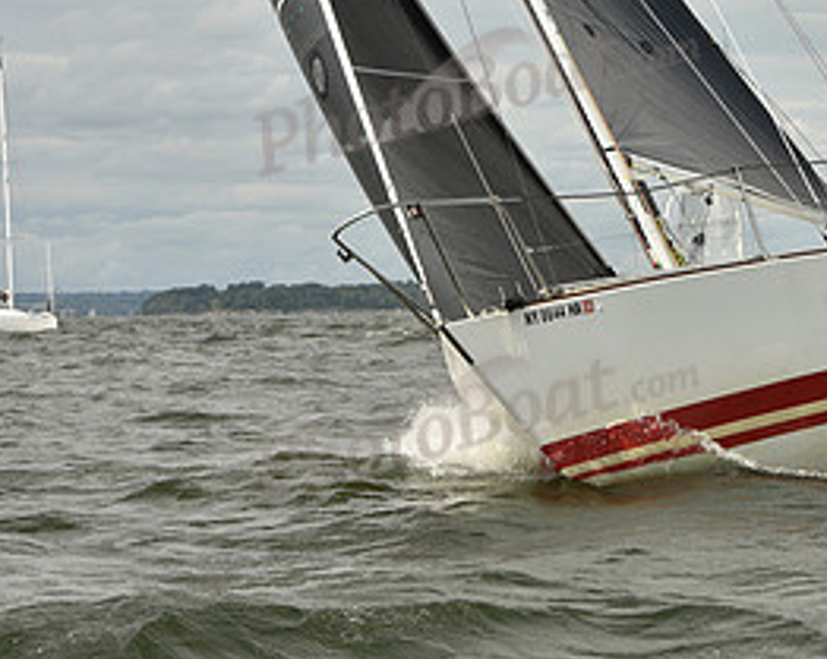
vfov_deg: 7.6
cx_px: 865
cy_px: 213
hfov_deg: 9.4
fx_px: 4988
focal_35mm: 204
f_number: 9
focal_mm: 98
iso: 250
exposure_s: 1/800
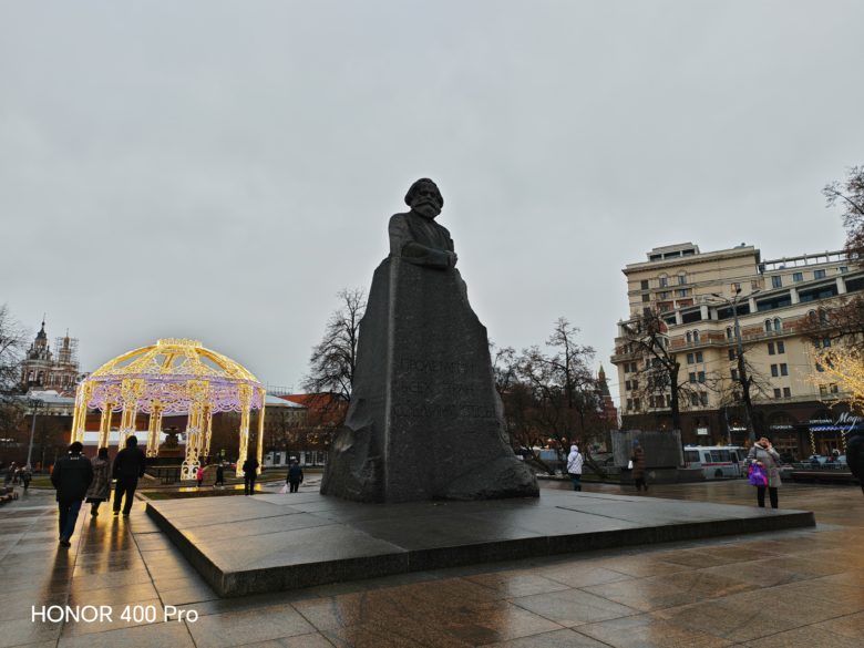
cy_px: 324
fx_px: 599
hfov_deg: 71.6
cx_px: 432
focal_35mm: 24
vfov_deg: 56.8
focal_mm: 6.12
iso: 125
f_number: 1.9
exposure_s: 1/100
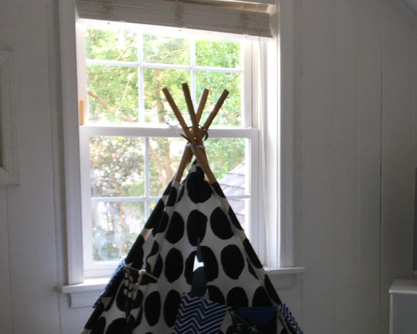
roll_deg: -1.1
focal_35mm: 83
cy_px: 279
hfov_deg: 22.4
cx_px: 378
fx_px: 1025
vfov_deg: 18.3
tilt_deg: -8.3
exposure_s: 1/30
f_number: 2.2
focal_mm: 4.15
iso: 32
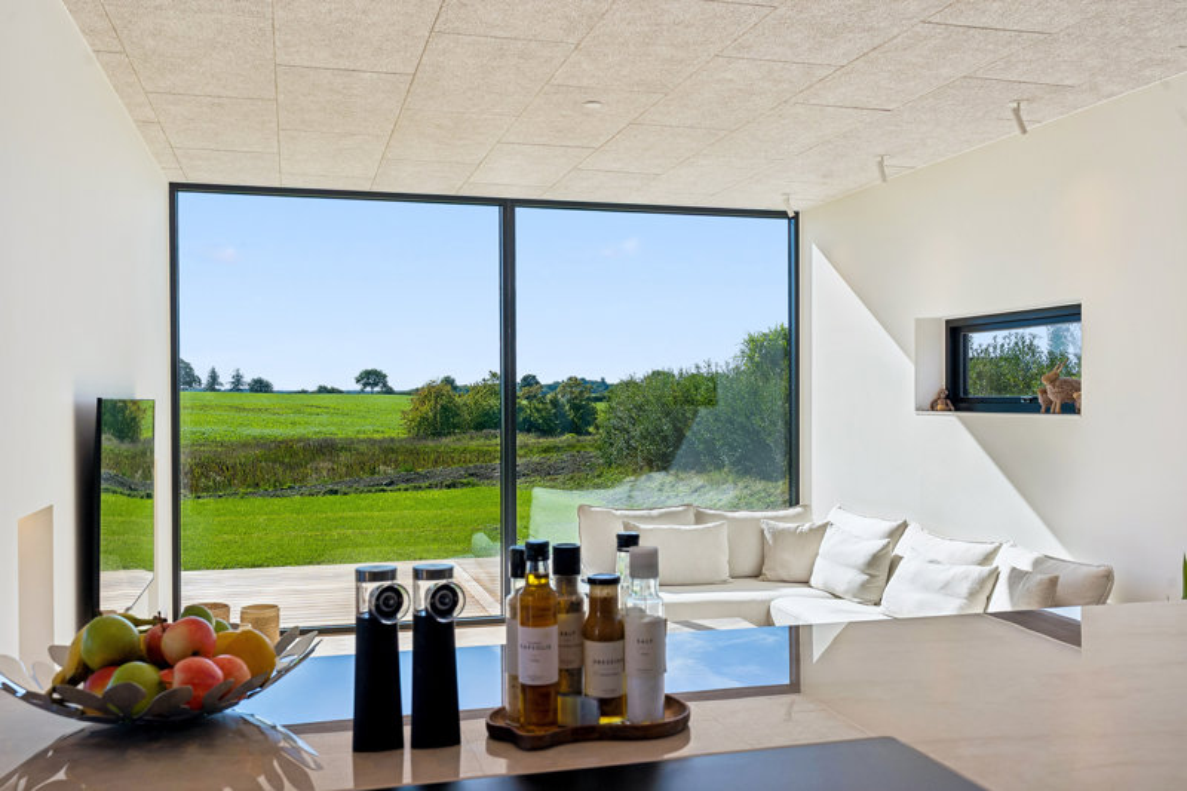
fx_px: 1055
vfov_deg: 41.1
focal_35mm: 32
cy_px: 396
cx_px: 594
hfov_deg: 58.7
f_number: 8
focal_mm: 32
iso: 200
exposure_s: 1/500
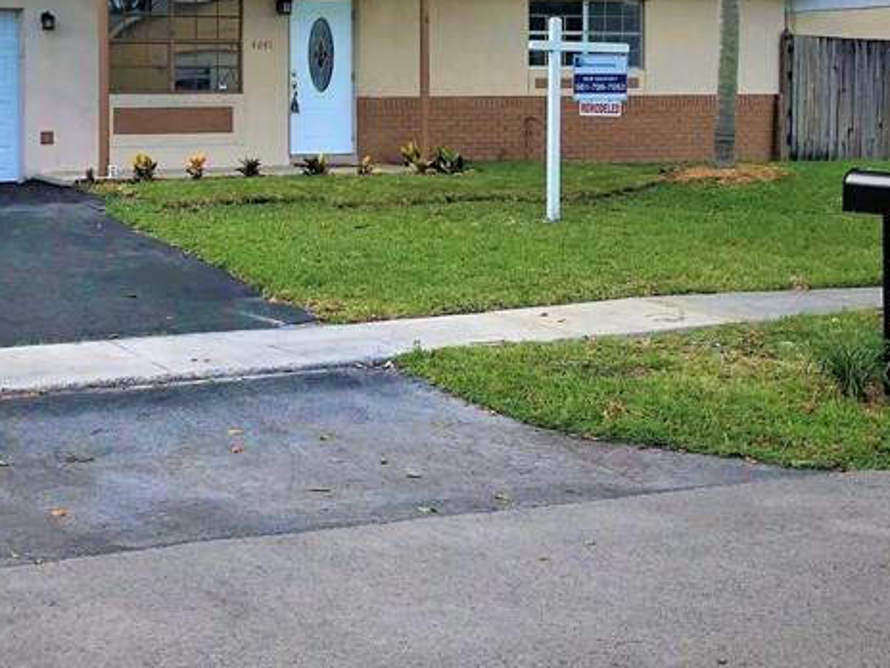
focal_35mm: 64
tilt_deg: -0.2
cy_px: 115
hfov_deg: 29.9
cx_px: 259
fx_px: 1645
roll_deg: -0.4
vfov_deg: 22.6
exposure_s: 1/800
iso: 20
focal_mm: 3.99
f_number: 1.8
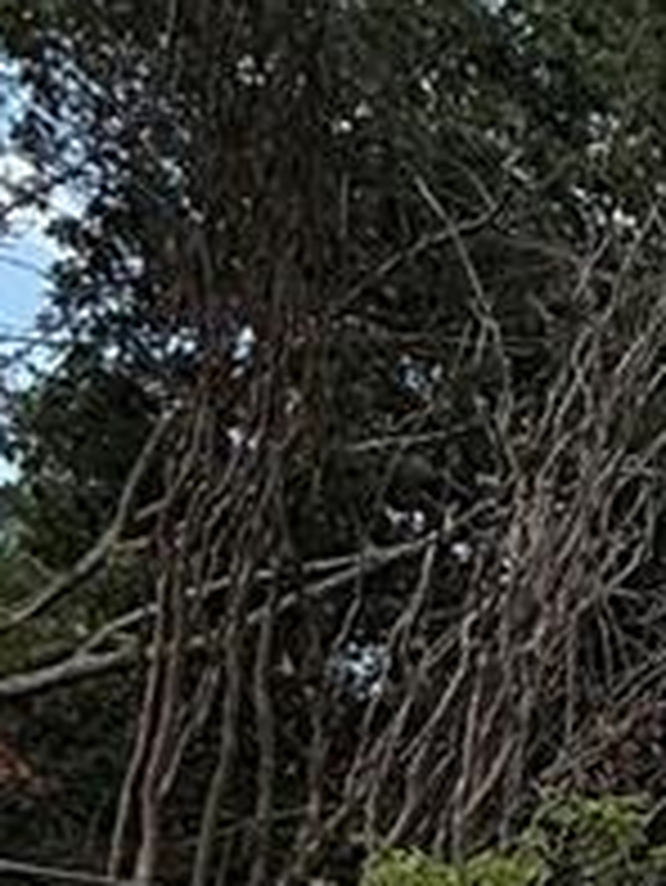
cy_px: 1565
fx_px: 2793
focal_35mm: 109
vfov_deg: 15.6
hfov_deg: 9.7
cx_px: 2124
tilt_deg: -1.7
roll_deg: -3.3
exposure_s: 1/1961
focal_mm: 2.22
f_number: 2.2
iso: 50
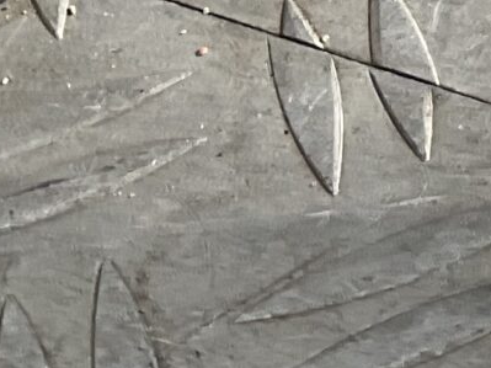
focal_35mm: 186
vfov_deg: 7.6
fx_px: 2637
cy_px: -415
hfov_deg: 9.1
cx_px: 1346
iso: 16
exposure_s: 1/457
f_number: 1.8
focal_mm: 3
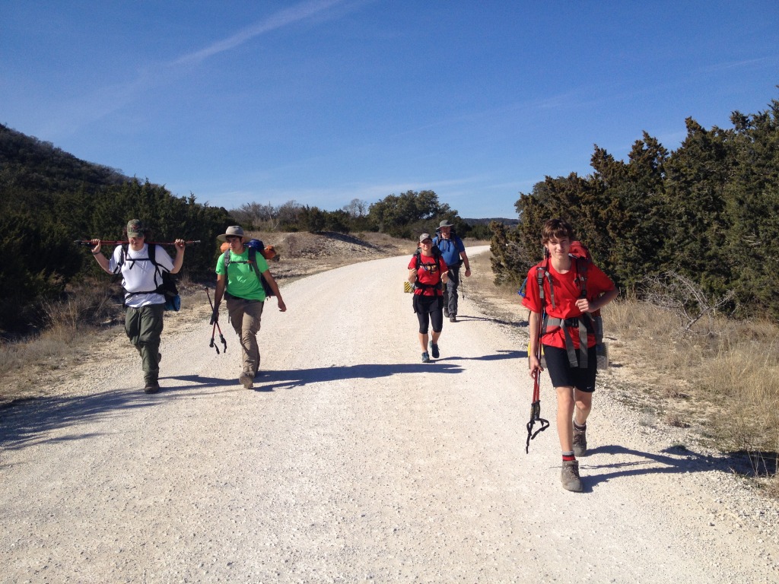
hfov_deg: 52.6
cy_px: 292
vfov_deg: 40.7
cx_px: 390
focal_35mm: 35
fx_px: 788
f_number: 2.4
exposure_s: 1/2762
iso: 50
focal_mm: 4.28
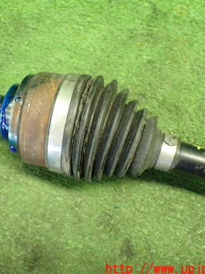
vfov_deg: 45.8
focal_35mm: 41
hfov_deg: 34.6
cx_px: 59
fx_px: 324
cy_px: 137
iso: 800
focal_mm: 5.4
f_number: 2.3
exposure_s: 1/50
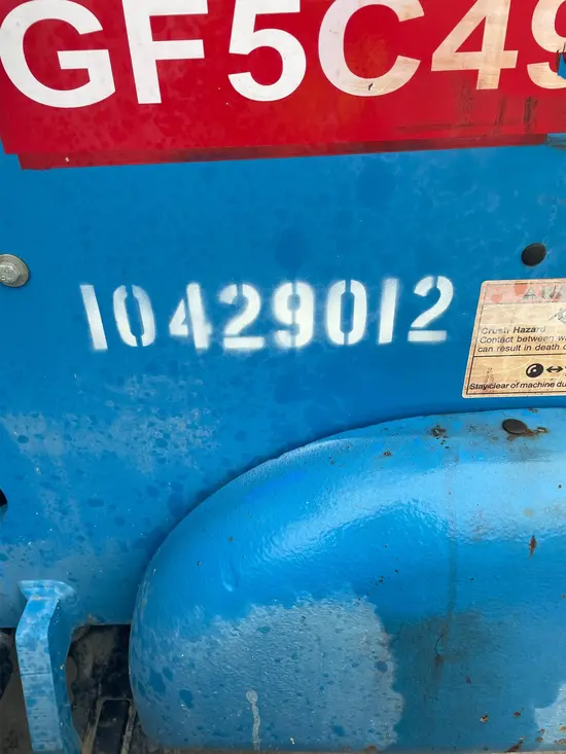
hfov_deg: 53.1
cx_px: 283
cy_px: 377
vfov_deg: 67.3
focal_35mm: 26
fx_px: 567
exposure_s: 1/394
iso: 32
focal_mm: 4.2
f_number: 1.6
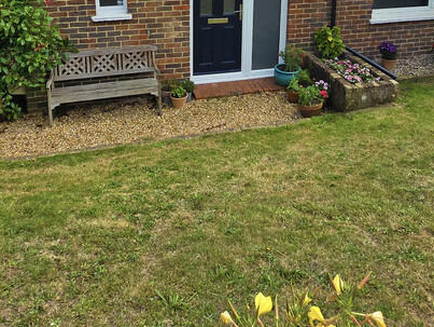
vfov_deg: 37.9
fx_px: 414
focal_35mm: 33
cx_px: 216
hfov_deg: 55.3
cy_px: -6
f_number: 2.2
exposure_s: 1/2558
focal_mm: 2.2
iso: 50
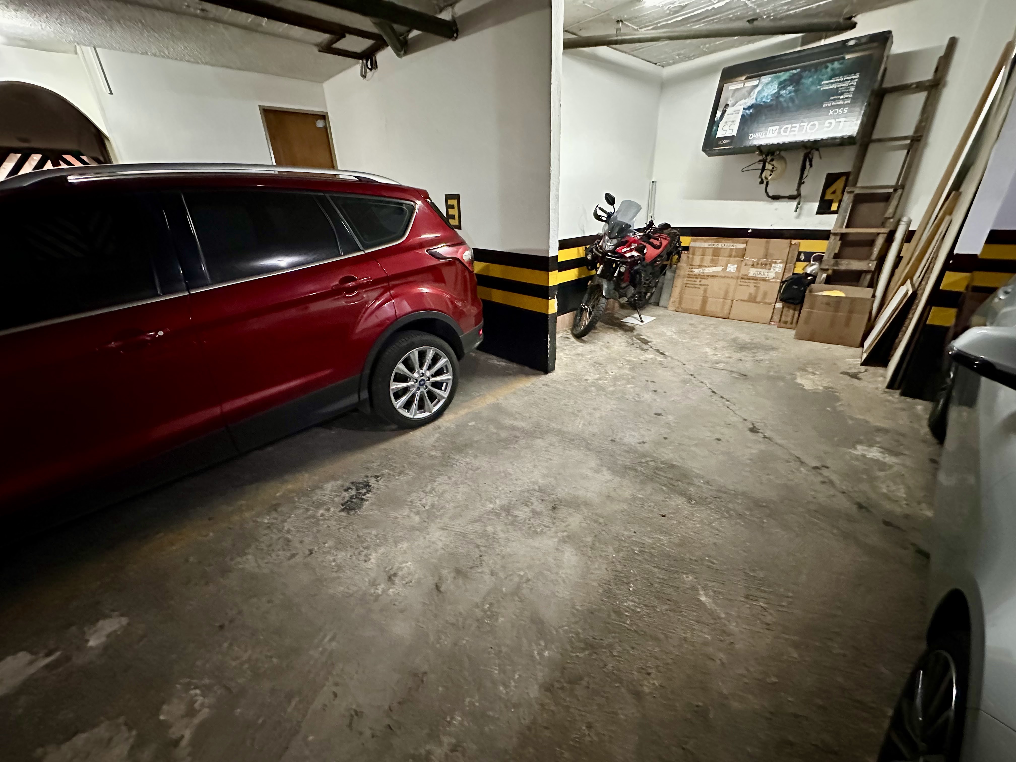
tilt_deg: -23.5
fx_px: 411
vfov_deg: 85.7
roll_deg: +2.4
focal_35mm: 14
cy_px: 381
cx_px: 508
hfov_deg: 102.1
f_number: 2.2
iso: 1250
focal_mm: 2.22
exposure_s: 1/41
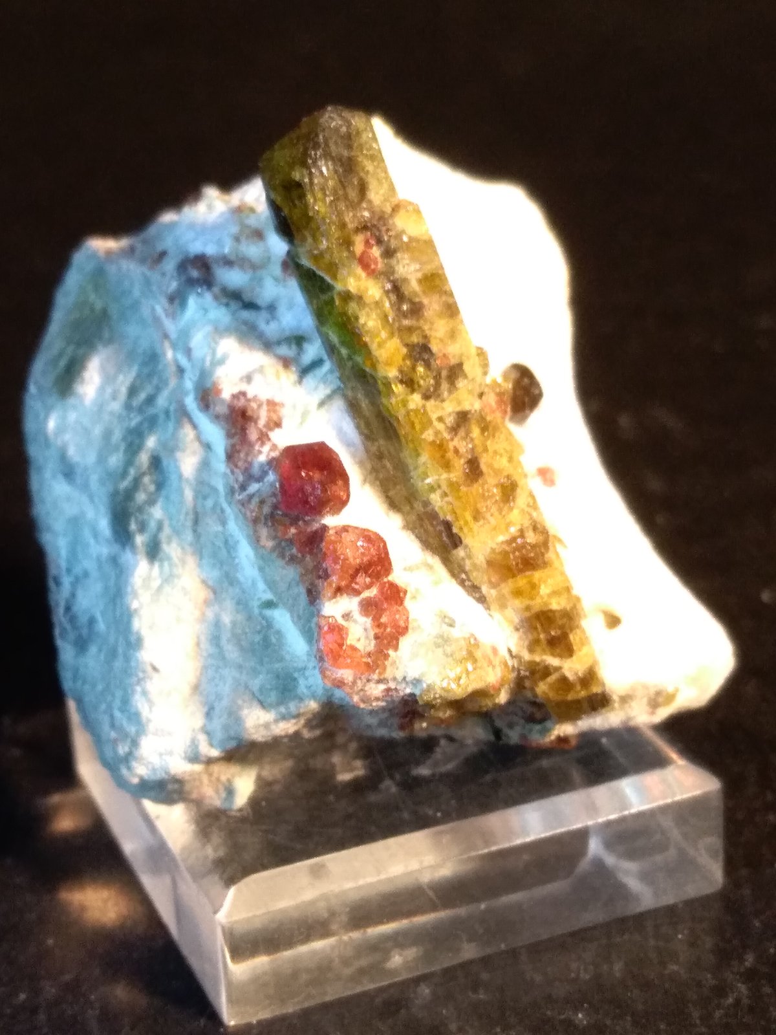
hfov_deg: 53.1
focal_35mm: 26
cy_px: 518
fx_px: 777
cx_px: 388
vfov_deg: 67.3
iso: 270
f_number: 2
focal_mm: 3.54
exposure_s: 1/33.3
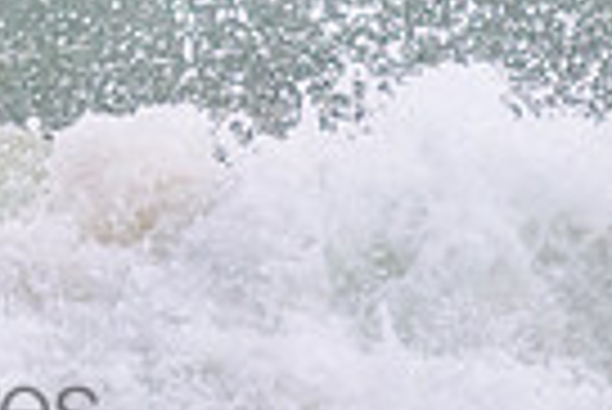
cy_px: -340
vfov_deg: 0.4
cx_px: -248
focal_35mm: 3408
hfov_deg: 0.6
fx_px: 57997
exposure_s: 1/2000
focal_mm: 800
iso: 3200
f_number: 11
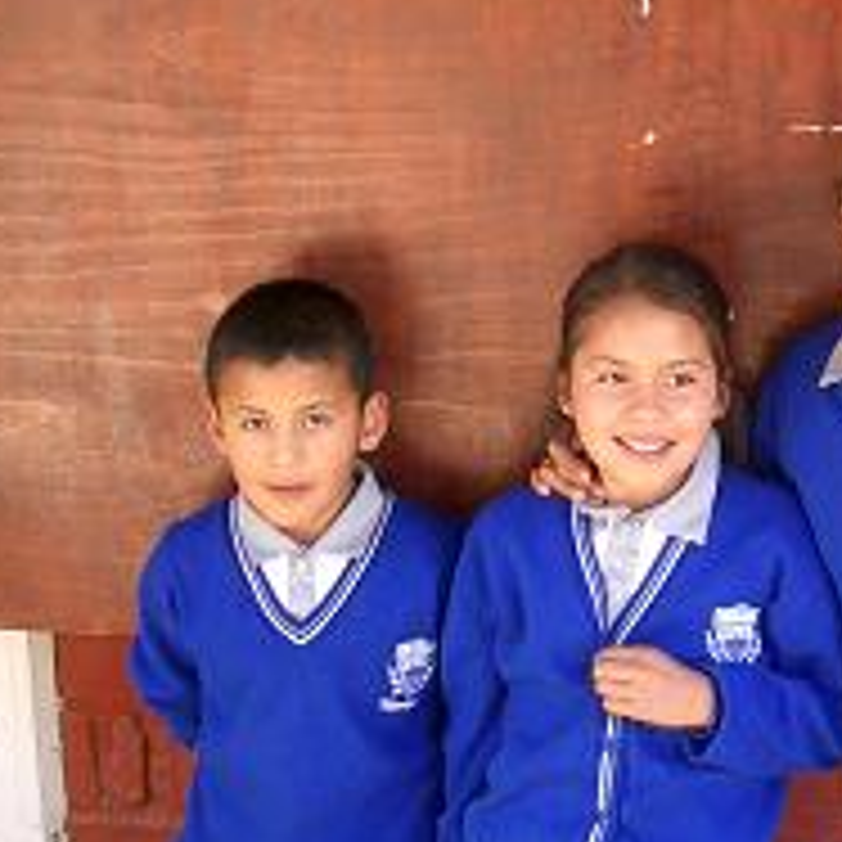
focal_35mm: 66
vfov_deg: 26.1
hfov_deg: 25.4
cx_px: 725
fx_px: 1816
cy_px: 383
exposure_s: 1/60
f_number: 2.6
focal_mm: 5.8
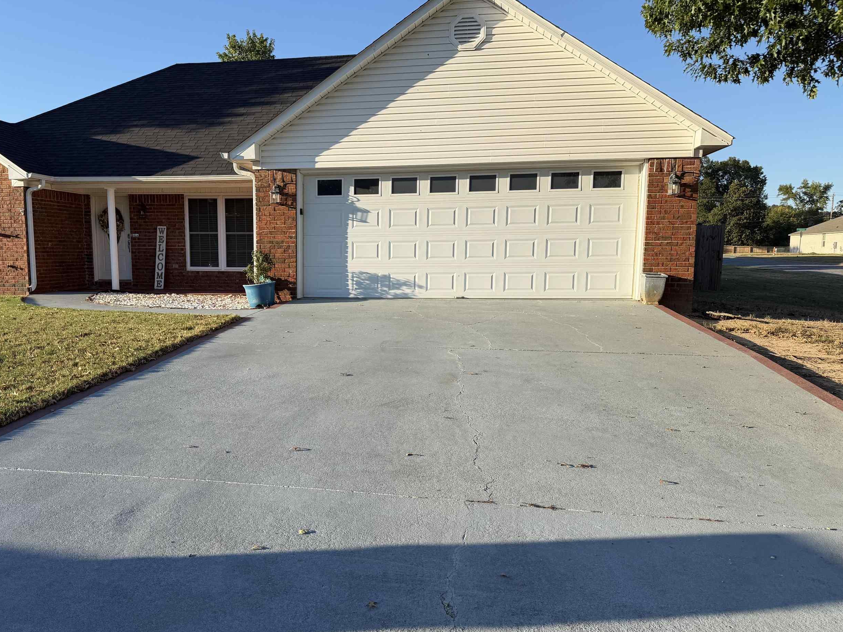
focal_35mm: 30
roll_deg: -0.2
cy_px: 345
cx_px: 331
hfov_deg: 59.4
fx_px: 731
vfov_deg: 46.7
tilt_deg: -6.5
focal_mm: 6.76
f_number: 1.78
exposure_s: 1/2907
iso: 80
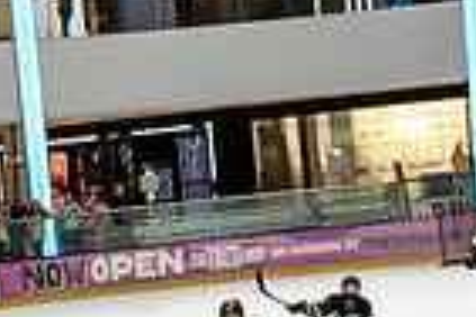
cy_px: 609
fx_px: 2287
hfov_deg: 11.7
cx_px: -37
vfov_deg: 7.6
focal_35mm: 173
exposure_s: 1/1000
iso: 2500
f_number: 2.8
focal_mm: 28
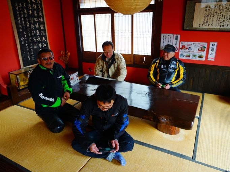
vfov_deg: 51.3
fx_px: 179
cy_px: 83
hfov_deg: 65.3
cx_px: 113
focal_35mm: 27
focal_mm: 24
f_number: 4
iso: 1250
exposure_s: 1/60
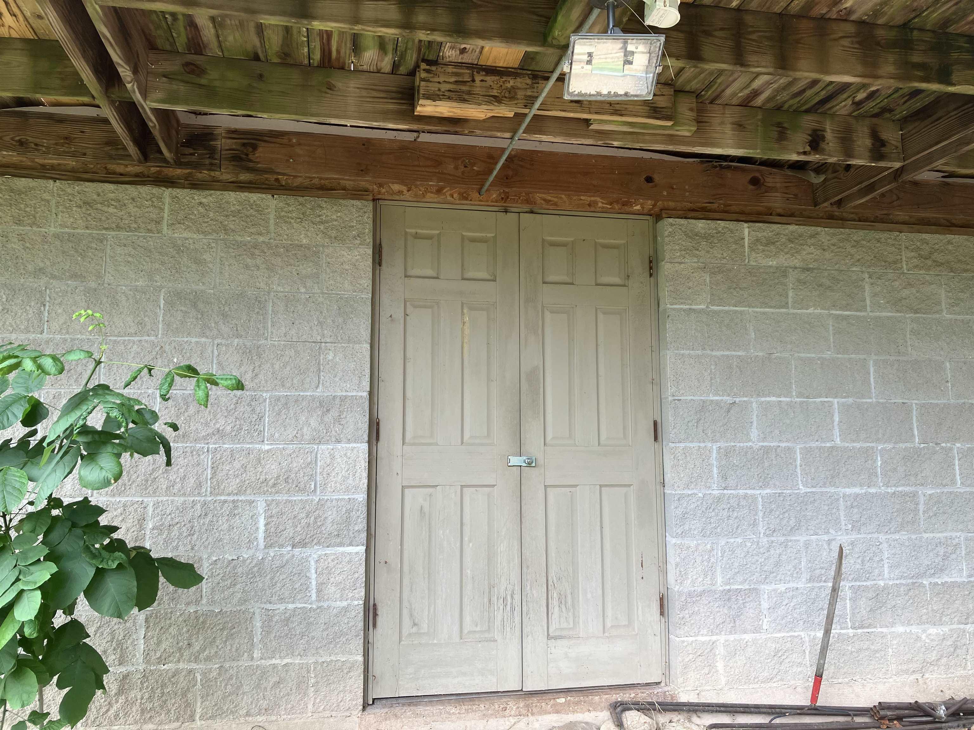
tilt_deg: +5.5
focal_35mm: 28
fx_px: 788
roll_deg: -0.7
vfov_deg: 49.7
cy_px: 365
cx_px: 487
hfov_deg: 63.4
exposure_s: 1/121
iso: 25
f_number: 1.8
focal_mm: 3.99
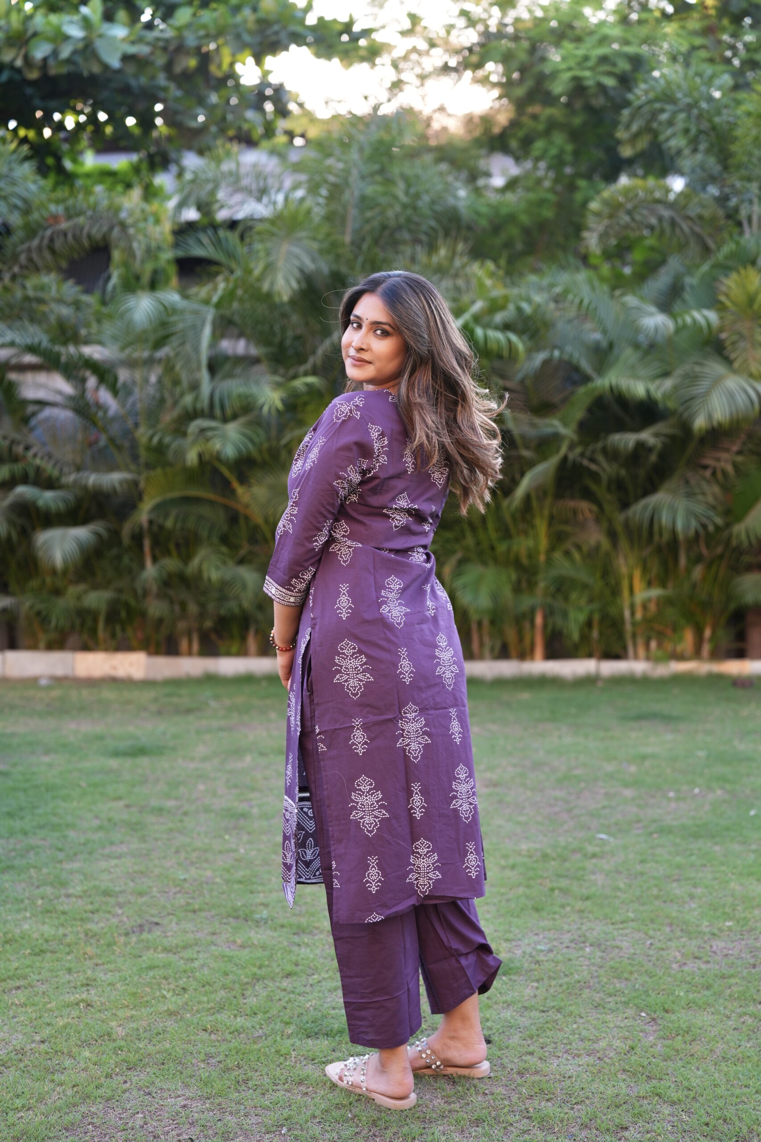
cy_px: 571
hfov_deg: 27.0
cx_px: 380
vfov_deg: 39.6
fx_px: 1585
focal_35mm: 50
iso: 250
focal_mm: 50
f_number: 2.5
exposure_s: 1/640
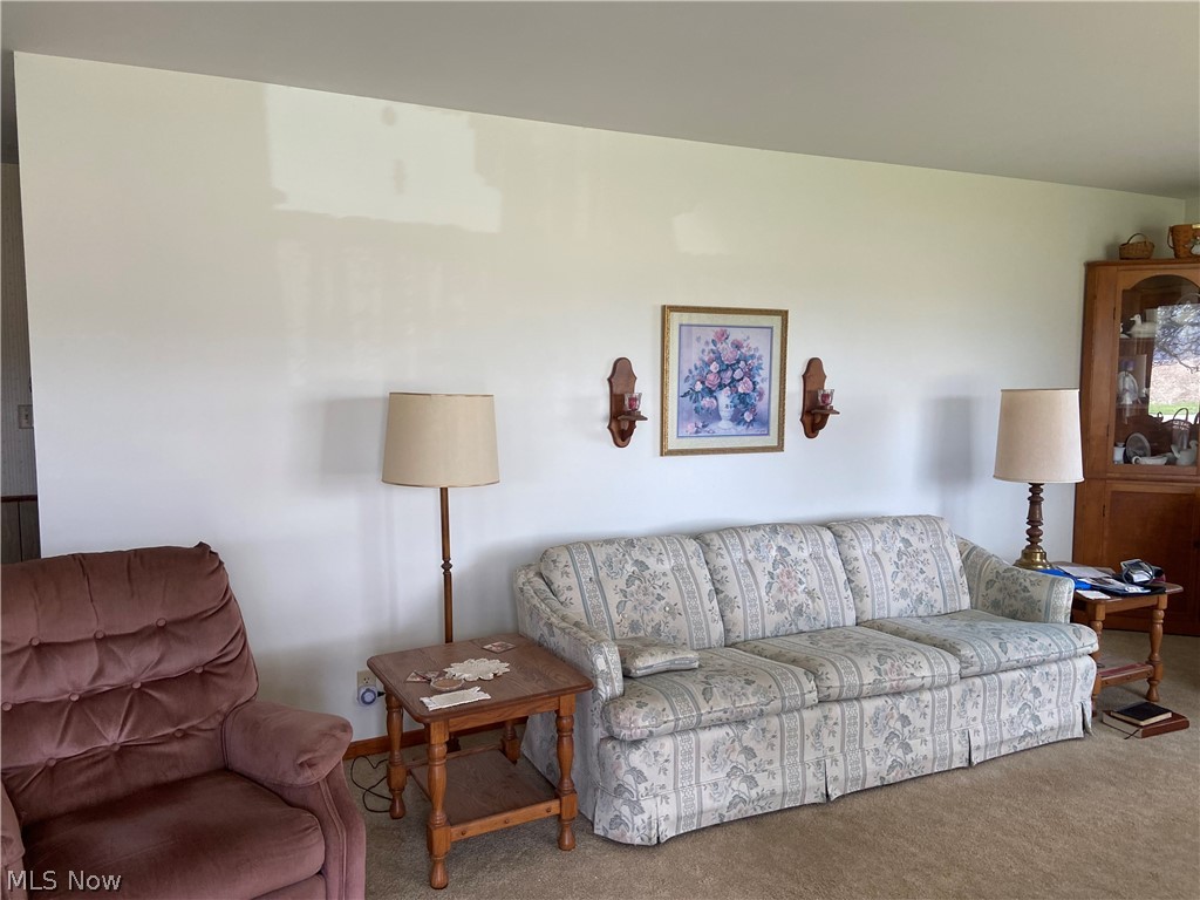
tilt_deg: -5.1
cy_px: 450
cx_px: 600
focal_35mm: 26
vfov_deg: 53.1
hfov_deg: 67.3
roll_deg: -0.5
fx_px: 901
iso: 125
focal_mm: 4.25
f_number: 1.8
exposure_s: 1/121
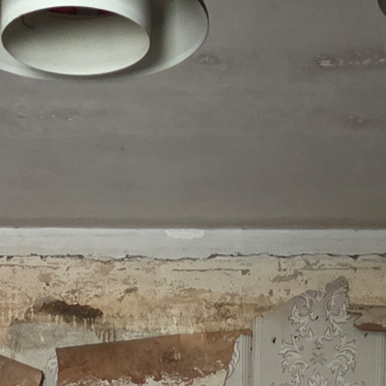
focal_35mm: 133
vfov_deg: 11.2
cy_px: 886
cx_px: 106
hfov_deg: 13.1
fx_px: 1678
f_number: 1.8
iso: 800
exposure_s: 1/100
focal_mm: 5.4
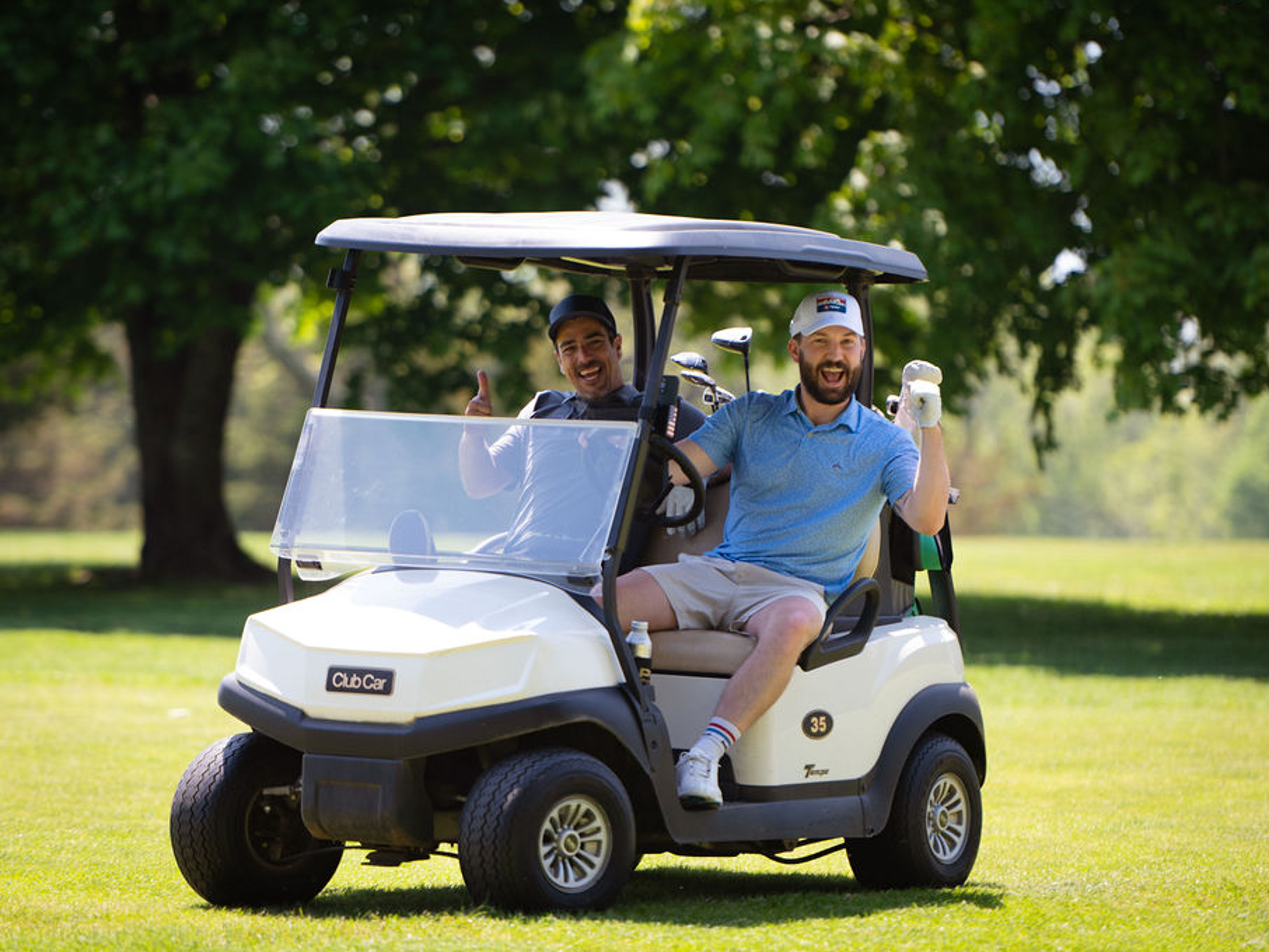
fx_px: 7297
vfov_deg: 7.5
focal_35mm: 199
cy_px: 453
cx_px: 583
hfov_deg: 9.9
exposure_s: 1/400
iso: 100
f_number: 2.8
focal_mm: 175
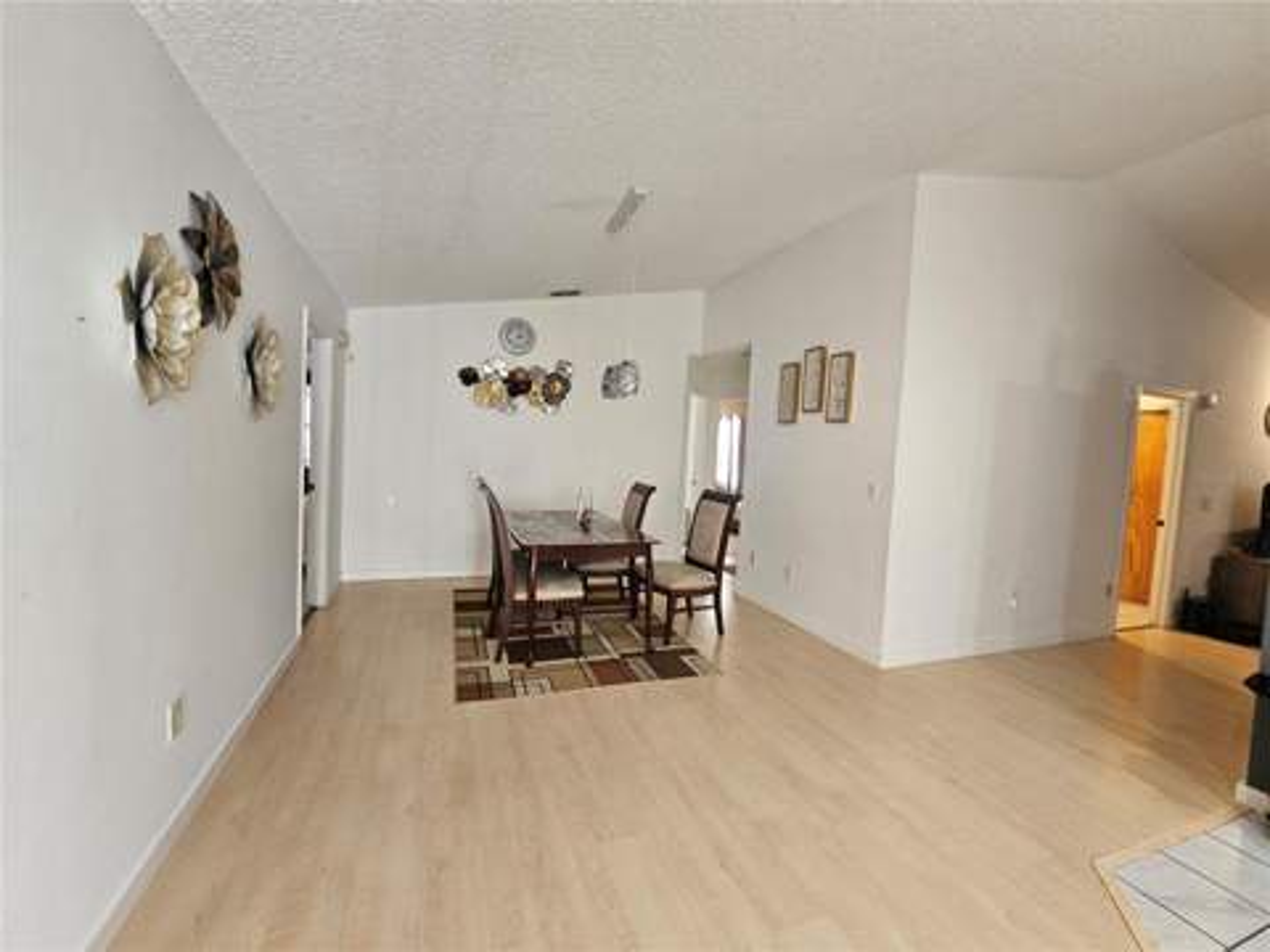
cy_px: 476
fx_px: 477
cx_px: 635
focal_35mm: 13
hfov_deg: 106.2
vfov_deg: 89.9
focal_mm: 2.2
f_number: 2.2
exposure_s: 1/40
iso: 320
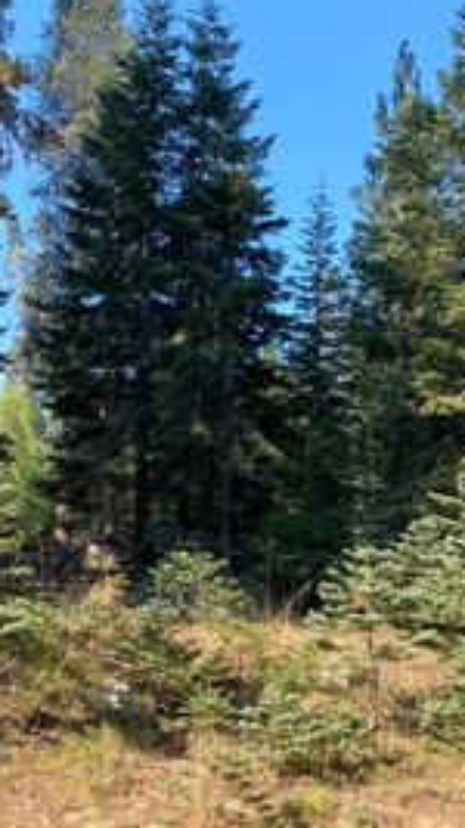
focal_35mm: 53
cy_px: 467
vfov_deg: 39.1
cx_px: 121
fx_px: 1163
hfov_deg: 22.4
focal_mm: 4.25
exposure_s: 1/681
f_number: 1.8
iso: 32
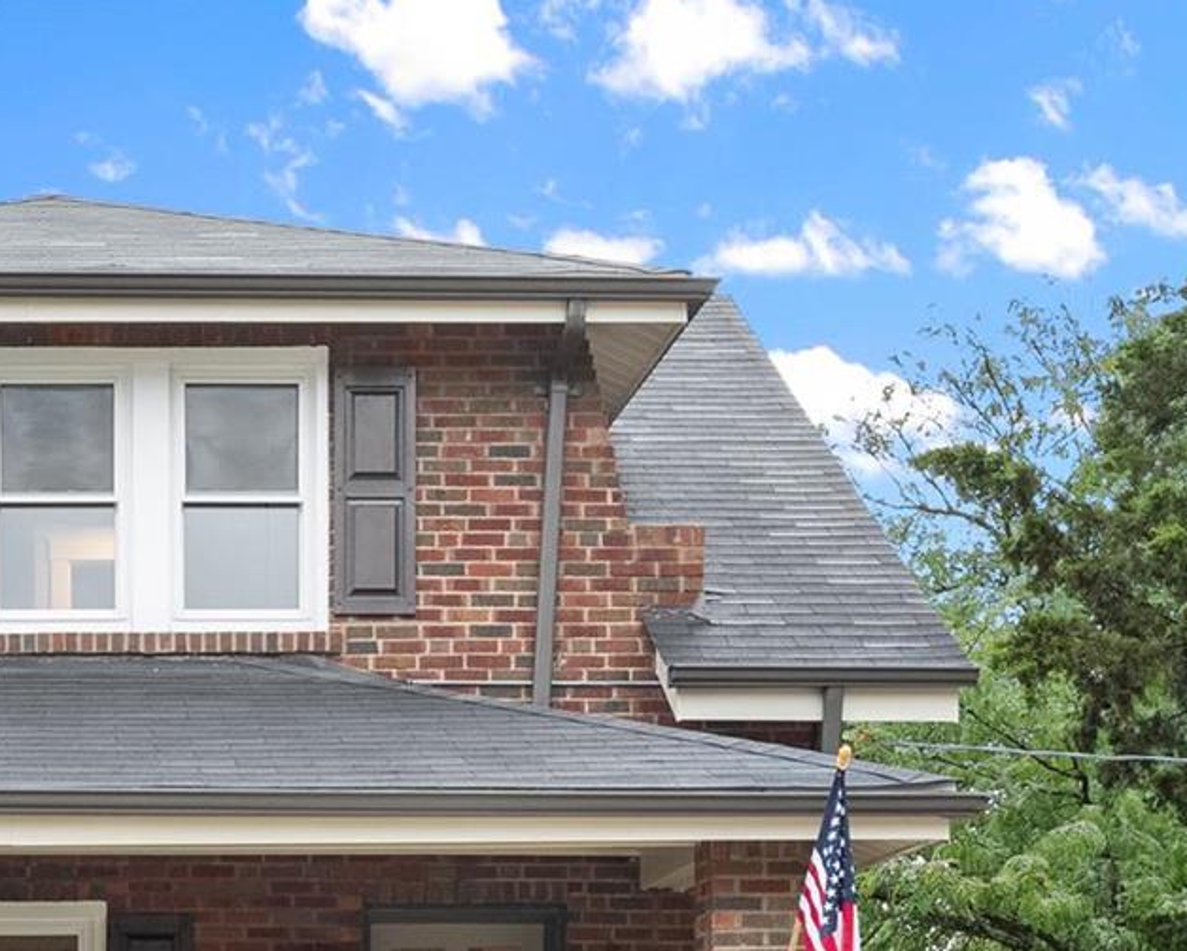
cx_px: 53
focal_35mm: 86
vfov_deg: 17.5
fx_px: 3023
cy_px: 931
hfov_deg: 21.6
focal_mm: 18
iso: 800
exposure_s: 1/60
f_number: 5.6
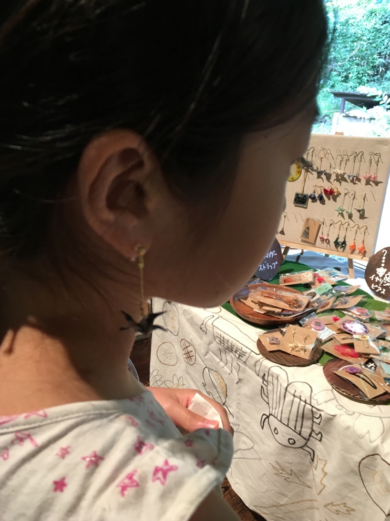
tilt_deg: -21.5
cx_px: 195
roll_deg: -0.9
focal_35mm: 30
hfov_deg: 46.8
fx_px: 451
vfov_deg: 60.0
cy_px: 265
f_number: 2.2
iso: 100
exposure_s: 1/30
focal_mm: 4.15
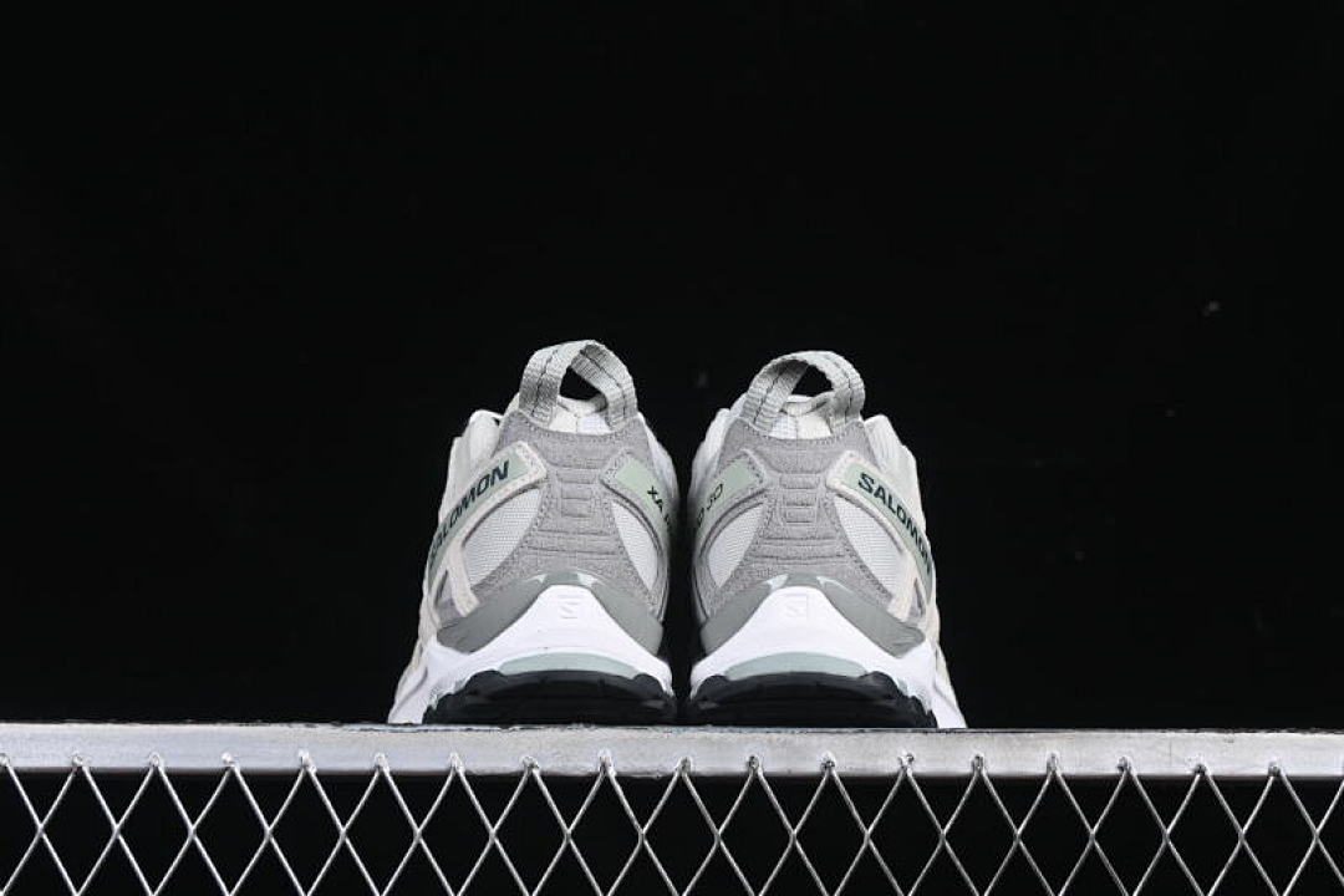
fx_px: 2800
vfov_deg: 18.2
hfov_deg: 27.0
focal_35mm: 75
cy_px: 448
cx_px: 672
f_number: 8
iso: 160
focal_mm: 50
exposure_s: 1/80
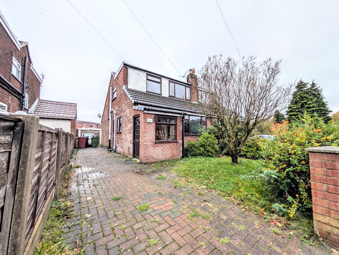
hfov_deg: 110.4
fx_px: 118
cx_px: 170
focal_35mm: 12
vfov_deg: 94.7
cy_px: 128
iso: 51
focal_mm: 2.02
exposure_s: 1/241
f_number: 1.7
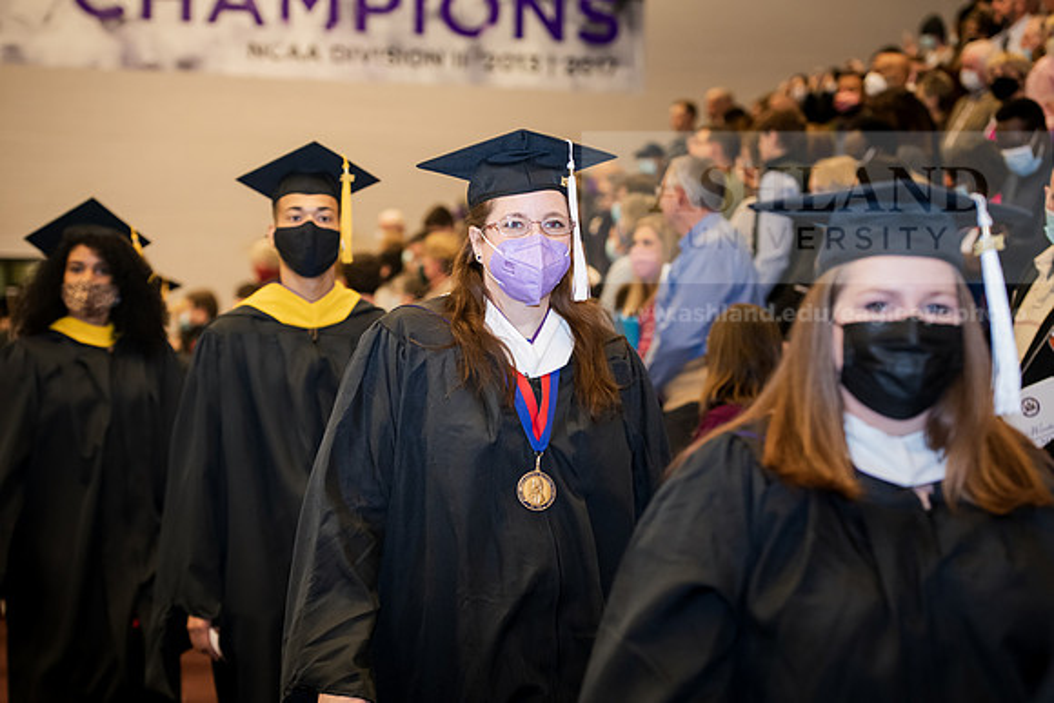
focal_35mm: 90
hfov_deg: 22.6
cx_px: 527
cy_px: 352
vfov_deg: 15.2
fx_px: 2635
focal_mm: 90
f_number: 4
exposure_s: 1/200
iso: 2000
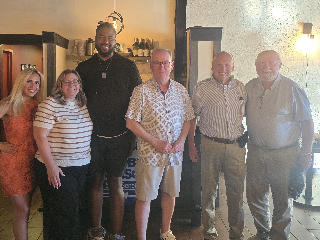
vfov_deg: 54.8
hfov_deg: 69.3
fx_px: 231
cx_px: 147
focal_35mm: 25
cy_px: 128
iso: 640
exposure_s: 1/120
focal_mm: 6.3
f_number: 1.7
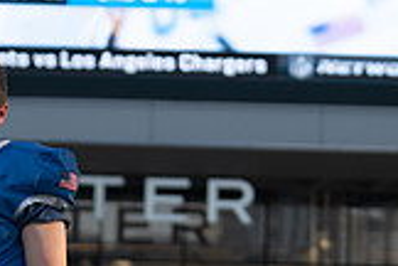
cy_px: 356
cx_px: -22
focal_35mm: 251
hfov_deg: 8.2
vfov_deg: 5.4
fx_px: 2775
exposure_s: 1/640
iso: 100
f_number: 2.8
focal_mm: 70
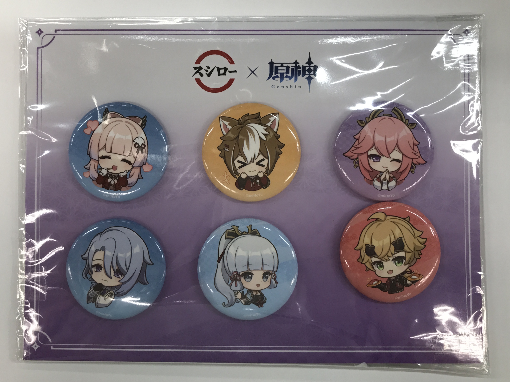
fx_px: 413
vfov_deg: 49.7
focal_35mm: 28
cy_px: 191
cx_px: 255
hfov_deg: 63.4
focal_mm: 3.99
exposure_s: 1/120
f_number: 1.8
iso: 40
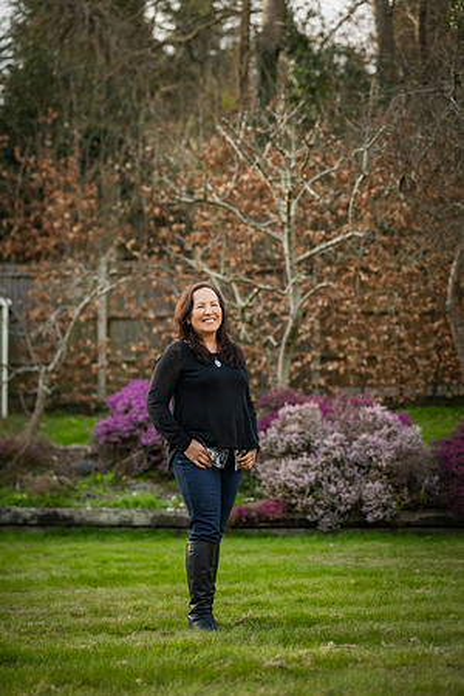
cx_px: 232
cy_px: 348
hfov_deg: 16.3
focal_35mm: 84
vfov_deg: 24.2
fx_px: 1624
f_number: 2.7
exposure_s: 1/800
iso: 320
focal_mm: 84
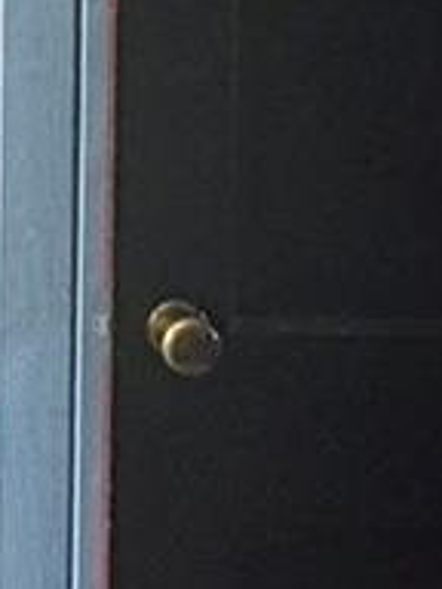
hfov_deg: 11.9
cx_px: -421
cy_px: -184
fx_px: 1907
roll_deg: -1.1
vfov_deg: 16.6
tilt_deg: +0.0
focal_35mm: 112
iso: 800
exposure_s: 1/60
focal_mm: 2.22
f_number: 2.2
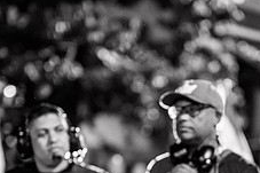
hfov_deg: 16.0
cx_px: 166
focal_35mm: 128
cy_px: 172
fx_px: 924
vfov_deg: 10.6
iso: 2000
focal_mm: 50
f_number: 1.2
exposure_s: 1/320
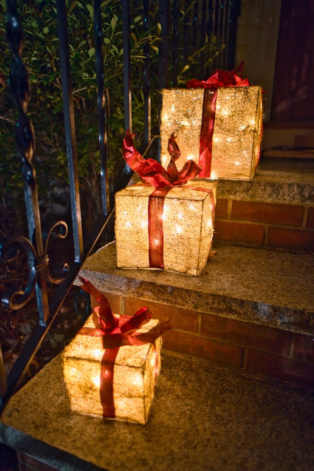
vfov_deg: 73.7
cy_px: 236
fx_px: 314
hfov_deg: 53.1
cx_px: 157
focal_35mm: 24
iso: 160
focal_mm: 16
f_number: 1.4
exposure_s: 1/26
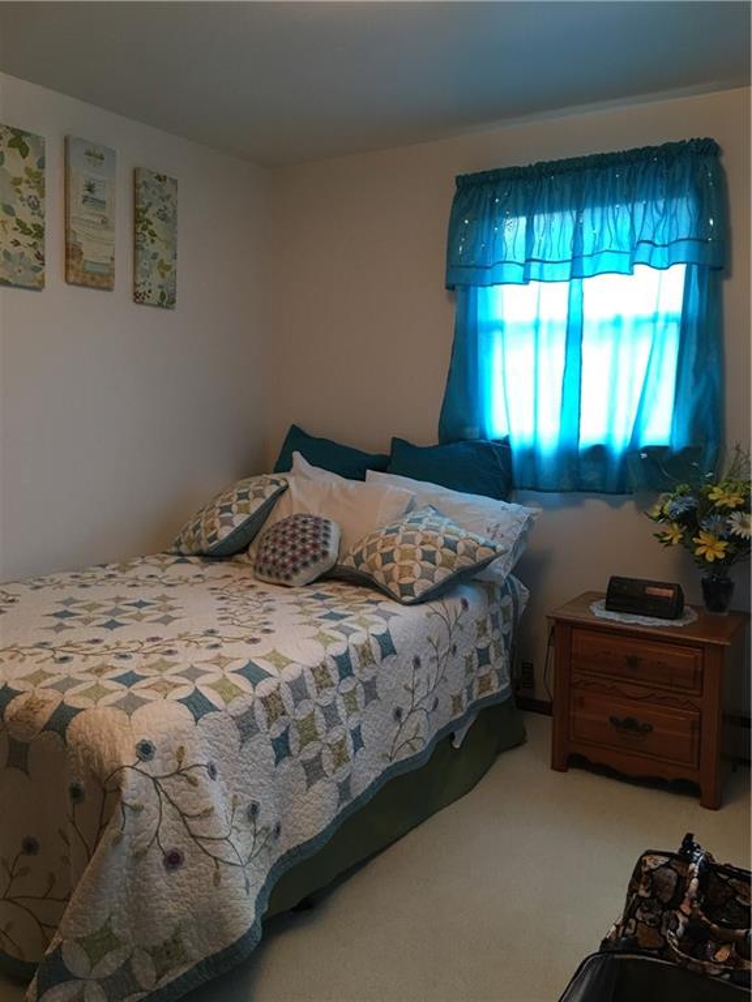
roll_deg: -1.1
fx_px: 840
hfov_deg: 48.2
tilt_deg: -4.4
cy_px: 501
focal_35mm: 29
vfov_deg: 61.7
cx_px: 376
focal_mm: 4.15
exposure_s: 1/15
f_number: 2.2
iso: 32
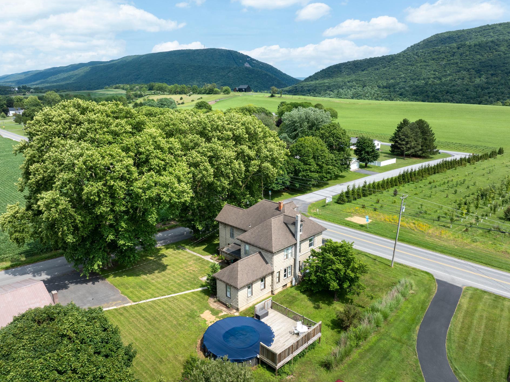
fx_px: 383
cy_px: 201
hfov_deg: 67.3
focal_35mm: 26
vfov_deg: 53.0
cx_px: 259
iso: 100
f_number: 7.1
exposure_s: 1/240
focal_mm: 12.29
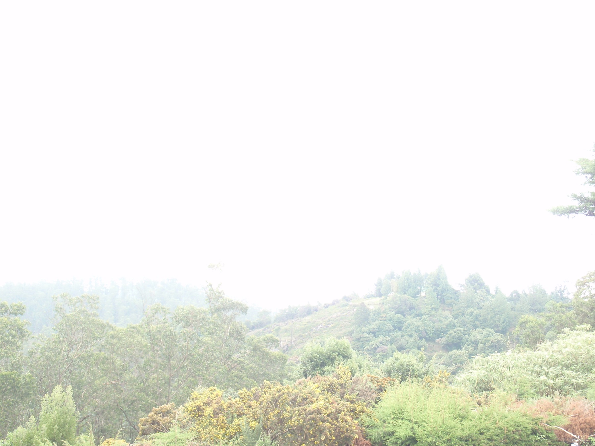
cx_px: 298
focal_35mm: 40
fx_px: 688
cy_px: 223
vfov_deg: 36.0
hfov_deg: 46.8
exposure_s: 1/40
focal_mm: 7.25
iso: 80
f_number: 3.9
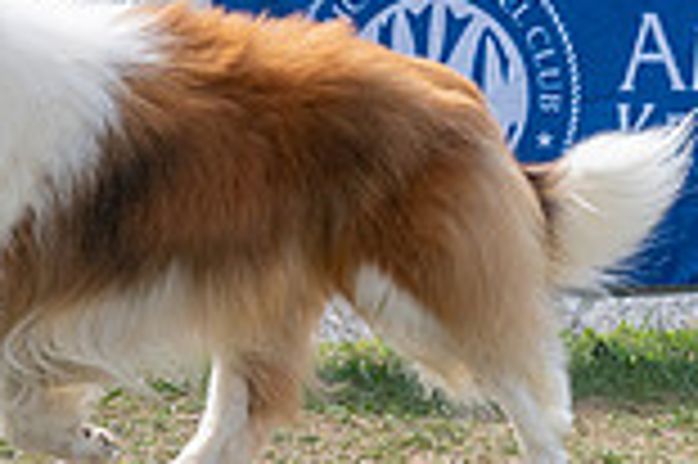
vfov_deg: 2.5
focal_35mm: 540
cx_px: -68
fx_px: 10459
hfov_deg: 3.8
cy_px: -232
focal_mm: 144
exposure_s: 1/2000
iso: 640
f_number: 5
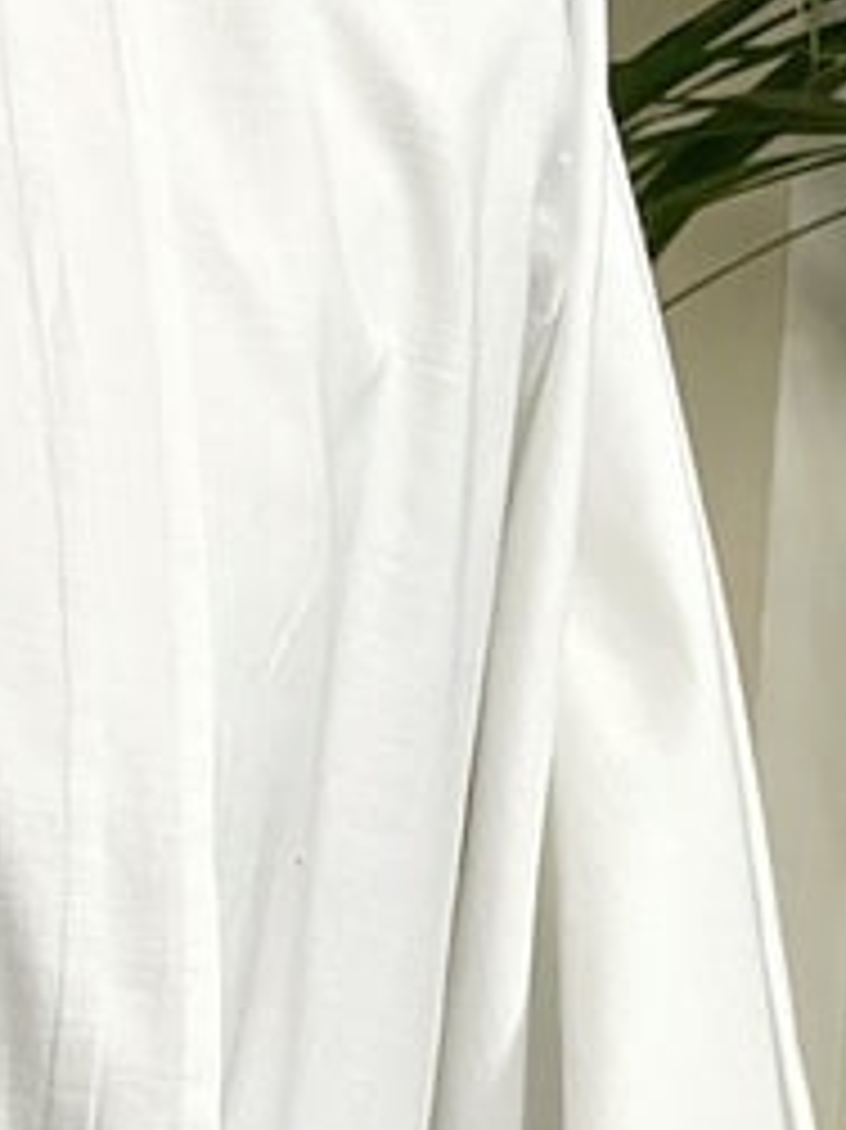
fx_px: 3457
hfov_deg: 12.5
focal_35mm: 106
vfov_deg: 17.9
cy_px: 1261
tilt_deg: -8.0
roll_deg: +0.9
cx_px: -774
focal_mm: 4.2
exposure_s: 1/86
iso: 125
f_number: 1.6
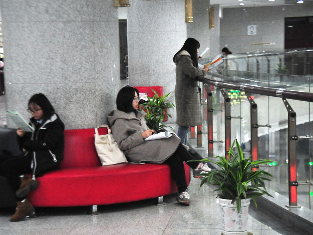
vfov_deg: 14.7
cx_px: 143
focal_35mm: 101
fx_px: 913
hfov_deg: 19.4
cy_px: 120
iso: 4000
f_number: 4
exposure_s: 1/100
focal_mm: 78
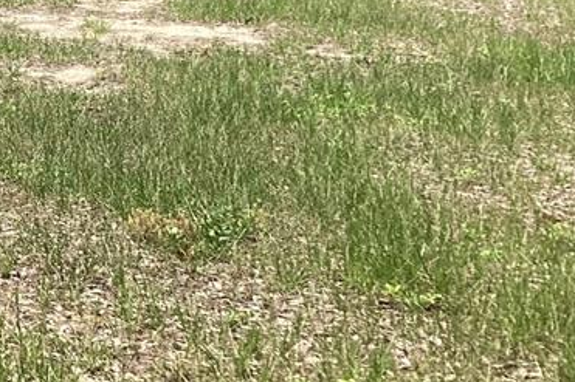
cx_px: -29
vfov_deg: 15.0
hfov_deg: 21.9
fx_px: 1421
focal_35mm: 89
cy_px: -29
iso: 25
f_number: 2.4
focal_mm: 3.3
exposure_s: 1/849
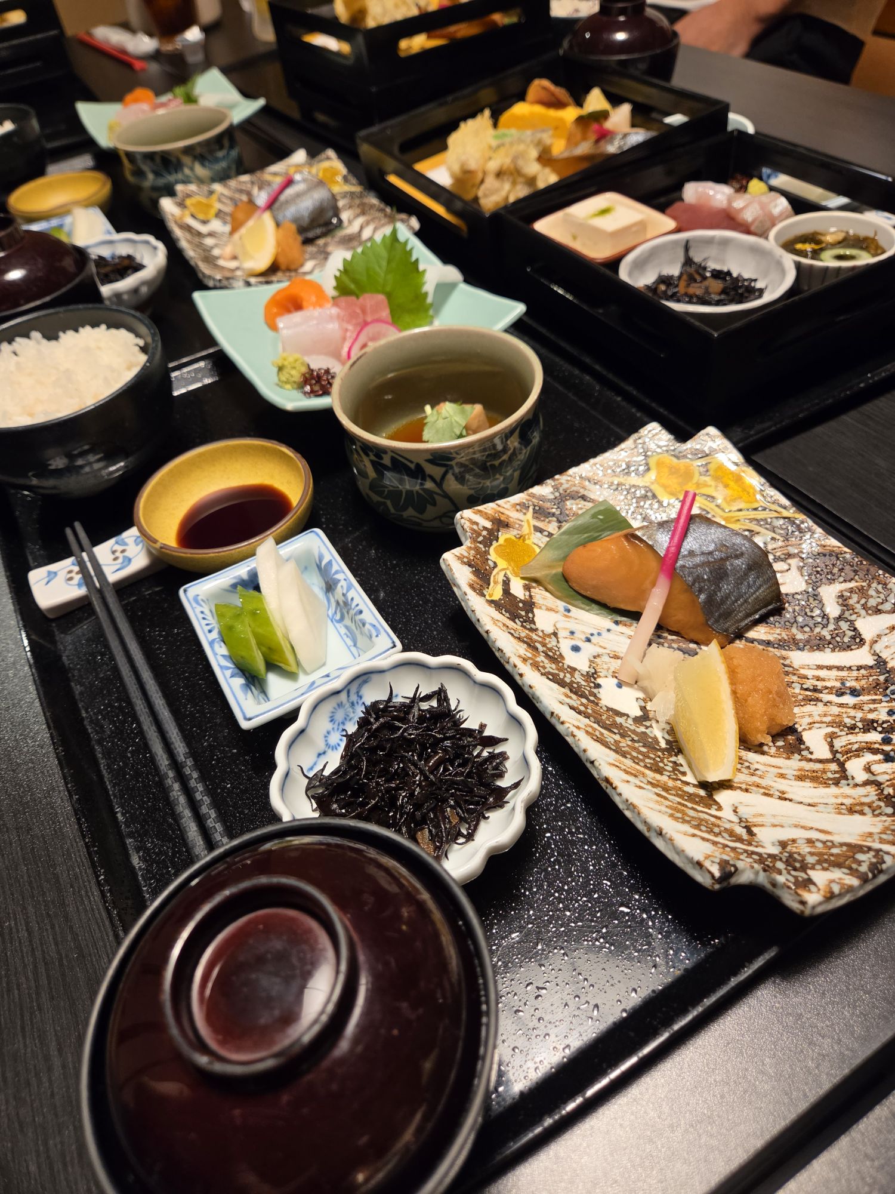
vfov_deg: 73.9
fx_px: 793
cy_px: 597
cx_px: 448
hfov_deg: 58.9
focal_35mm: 23
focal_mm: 5.4
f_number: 1.8
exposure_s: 1/100
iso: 200
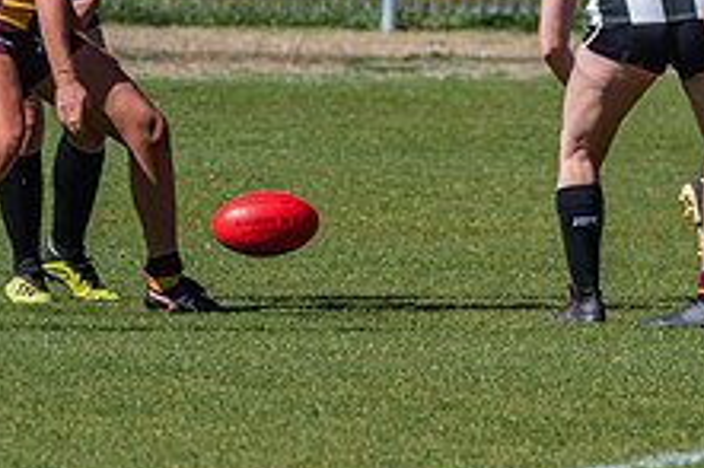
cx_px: 800
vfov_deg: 0.6
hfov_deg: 0.8
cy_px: 62
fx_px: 48069
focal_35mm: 2460
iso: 800
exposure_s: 1/4000
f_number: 8
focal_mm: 600
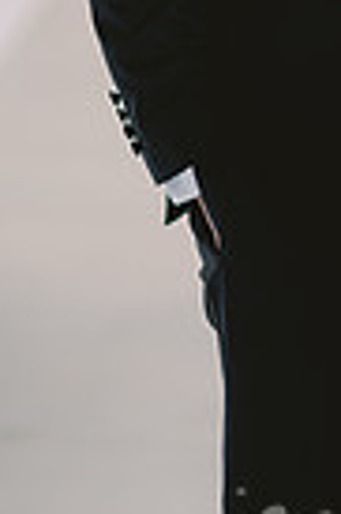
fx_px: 3988
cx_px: 556
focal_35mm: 280
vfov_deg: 7.3
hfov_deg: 4.9
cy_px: -158
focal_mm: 85
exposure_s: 1/200
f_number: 2
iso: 50
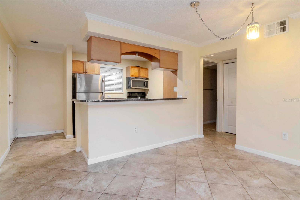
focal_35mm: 18
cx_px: 150
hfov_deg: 90.0
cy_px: 100
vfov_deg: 67.4
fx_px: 150
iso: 640
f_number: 18
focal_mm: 12
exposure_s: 1/3
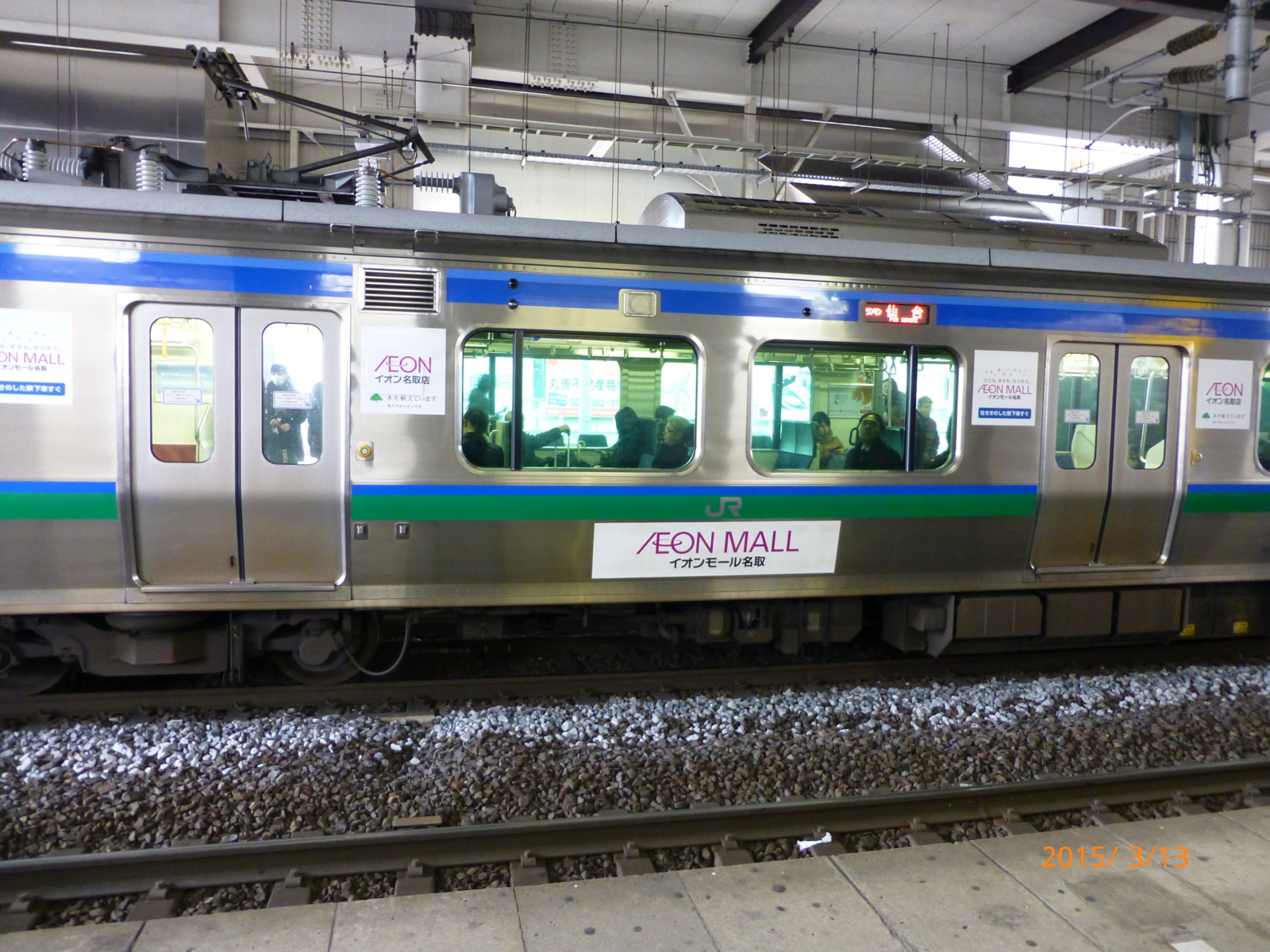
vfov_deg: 56.8
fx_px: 881
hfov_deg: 71.6
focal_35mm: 24
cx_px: 635
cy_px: 476
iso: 400
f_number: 3.3
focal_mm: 4.3
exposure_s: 1/13
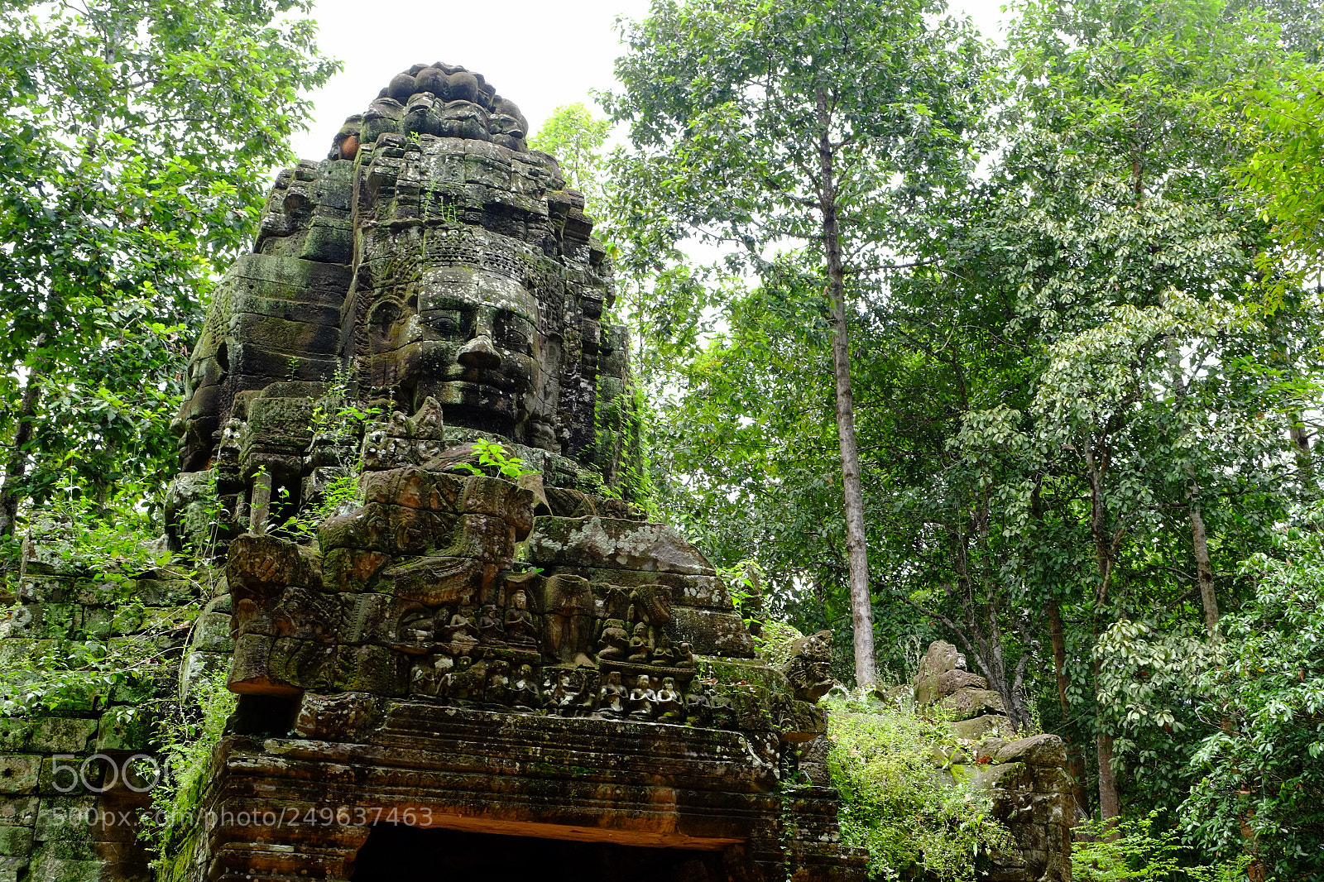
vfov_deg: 36.9
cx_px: 662
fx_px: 1324
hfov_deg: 53.1
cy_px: 441
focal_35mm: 36
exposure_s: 1/100
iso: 400
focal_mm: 24.3
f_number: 5.6
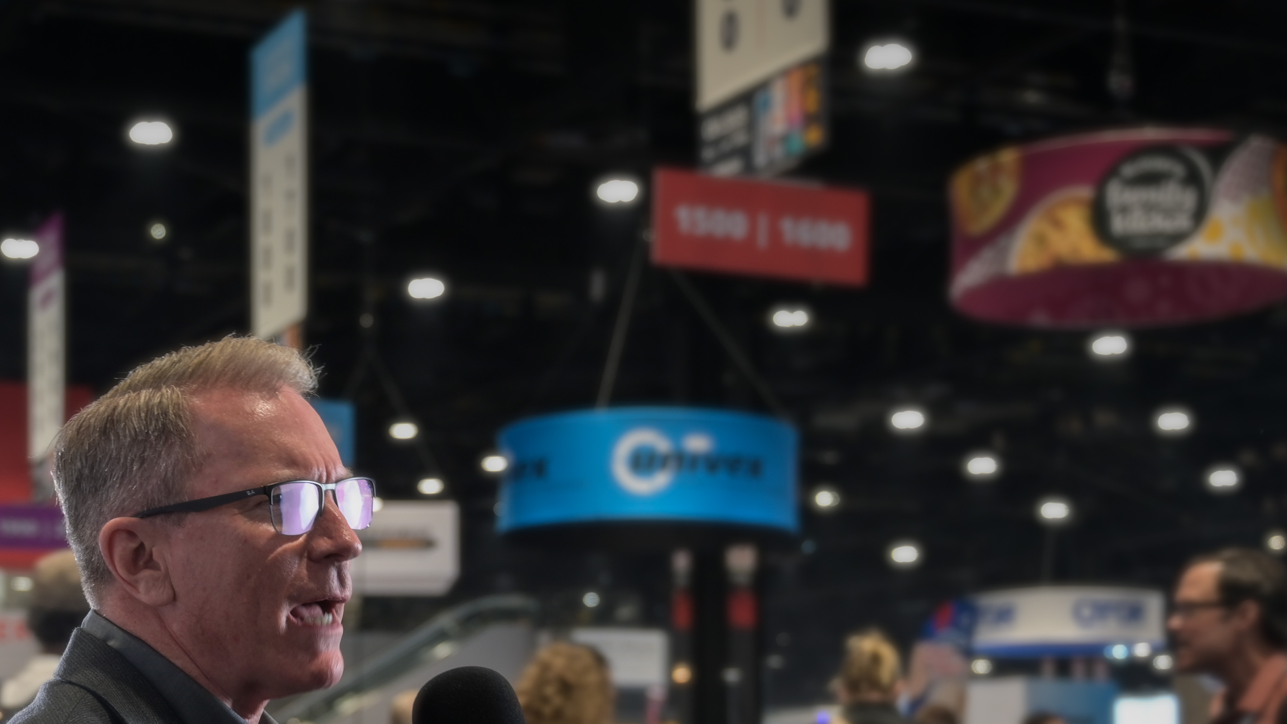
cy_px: 662
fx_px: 2525
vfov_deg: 16.1
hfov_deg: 28.3
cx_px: 361
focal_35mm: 74
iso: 400
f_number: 4
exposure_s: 1/50
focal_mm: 42
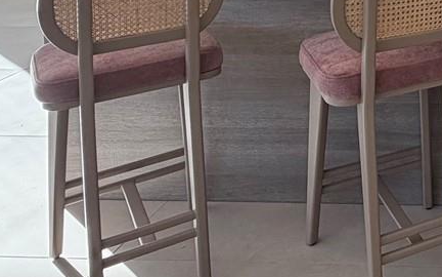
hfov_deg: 30.9
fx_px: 663
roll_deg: +0.7
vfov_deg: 20.7
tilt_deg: -4.1
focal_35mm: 55
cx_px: 535
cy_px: -118
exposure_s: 1/121
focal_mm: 2.22
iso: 125
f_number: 2.2
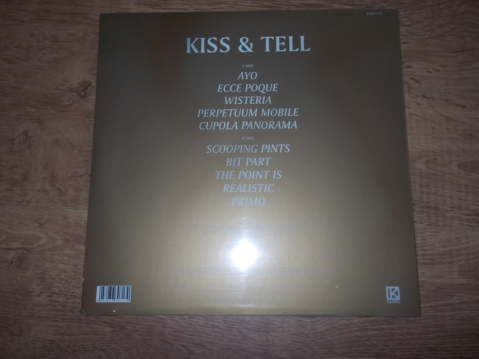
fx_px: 401
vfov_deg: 48.2
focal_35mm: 29
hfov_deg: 61.7
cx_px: 240
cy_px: 180
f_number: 3.3
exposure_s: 1/30
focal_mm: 4.1
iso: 200
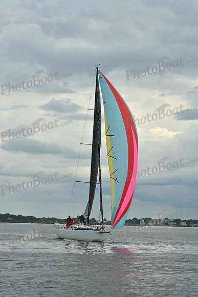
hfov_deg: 15.2
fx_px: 742
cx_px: 99
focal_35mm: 90
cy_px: 148
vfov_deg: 22.6
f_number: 10
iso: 250
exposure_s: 1/800
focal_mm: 90
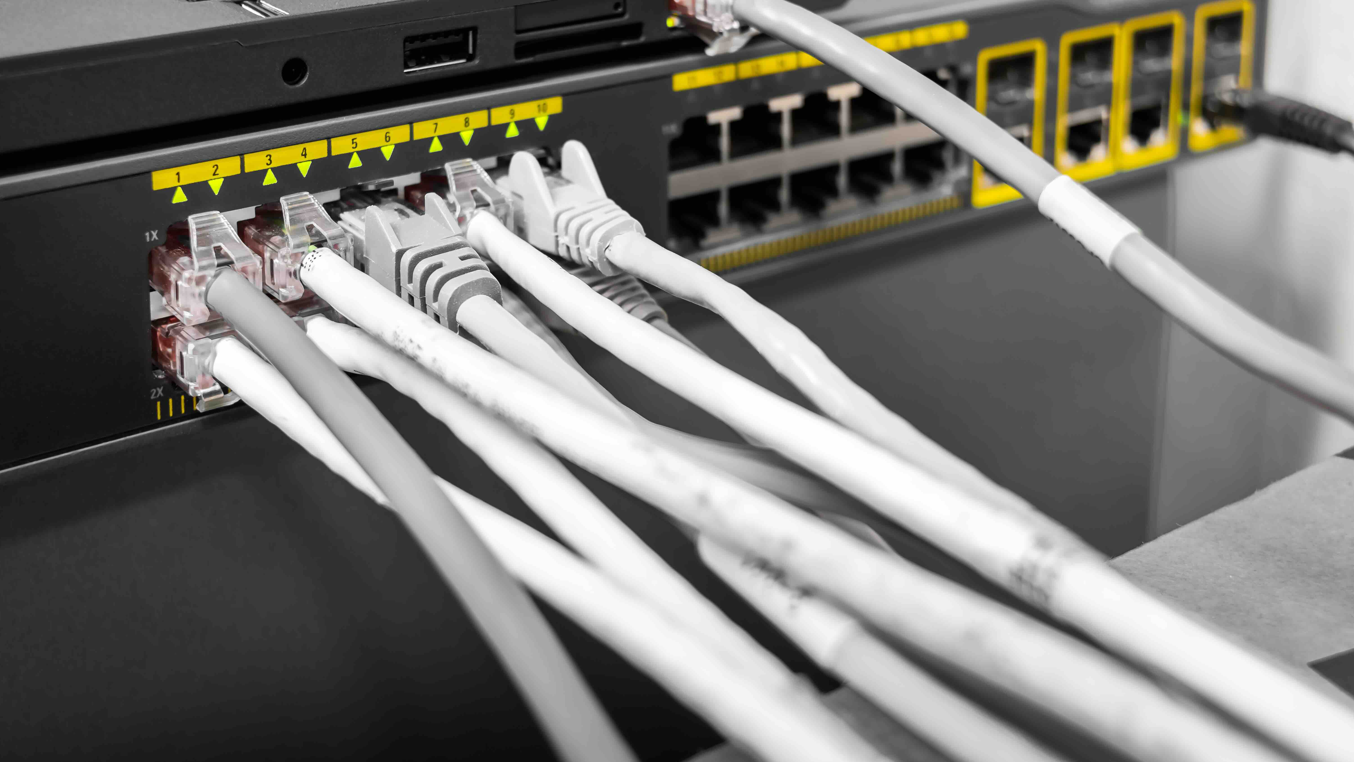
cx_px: 677
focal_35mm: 43
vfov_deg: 27.7
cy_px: 322
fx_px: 1544
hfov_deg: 47.4
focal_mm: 27
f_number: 4
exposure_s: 1/8
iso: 200
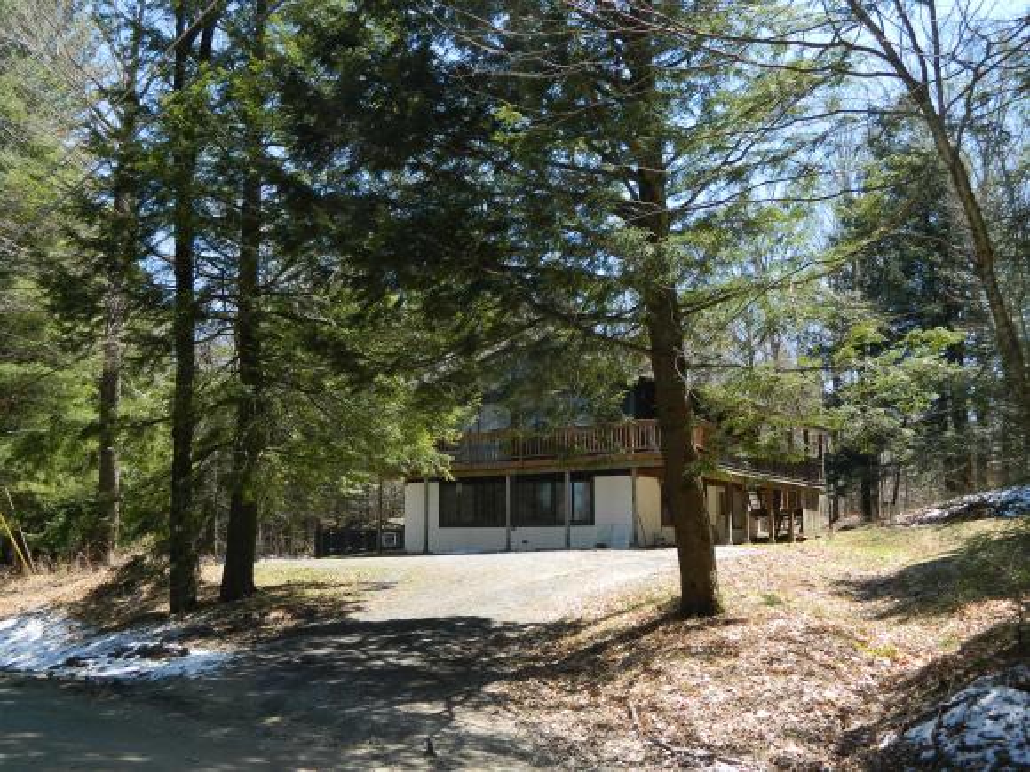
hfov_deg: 45.8
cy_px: 386
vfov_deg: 35.1
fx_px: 1220
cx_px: 515
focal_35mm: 41
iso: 80
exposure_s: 1/250
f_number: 3.5
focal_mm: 7.3
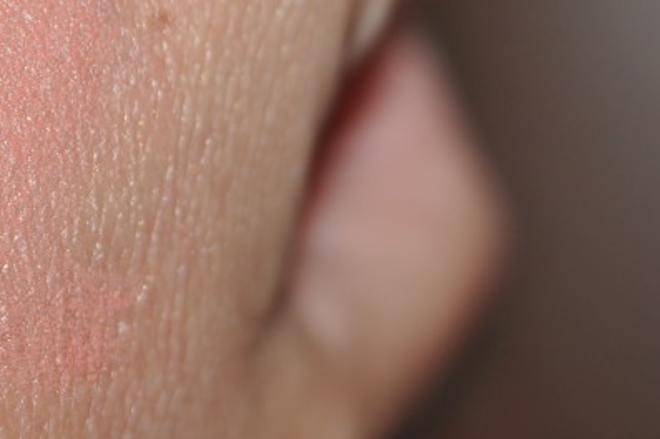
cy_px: 60
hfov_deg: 8.8
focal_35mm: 232
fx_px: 4250
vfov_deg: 5.9
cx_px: 0
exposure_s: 1/125
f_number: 2.8
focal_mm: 60
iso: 200
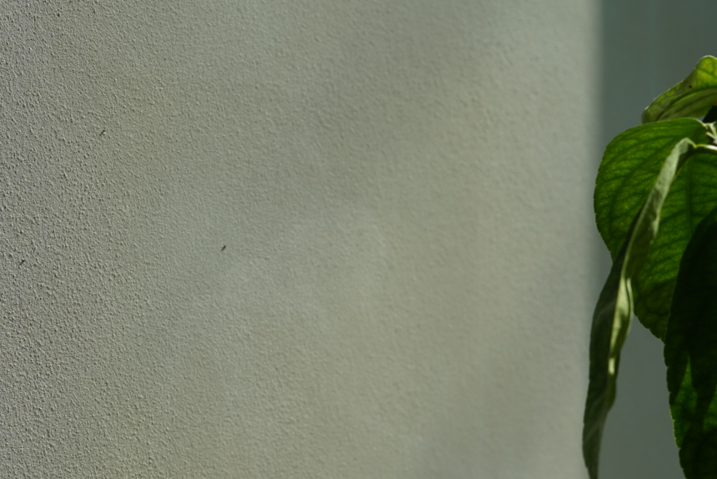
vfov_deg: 14.5
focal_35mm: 94
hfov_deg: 21.5
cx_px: 182
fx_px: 1873
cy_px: 355
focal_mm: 50
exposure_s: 1/250
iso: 100
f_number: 5.6
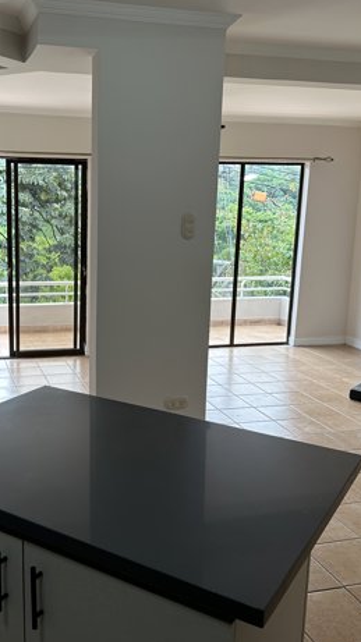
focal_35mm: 36
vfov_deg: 55.3
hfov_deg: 32.1
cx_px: 84
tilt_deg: -11.1
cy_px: 323
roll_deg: -0.8
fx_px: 613
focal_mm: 6.86
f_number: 1.78
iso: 64
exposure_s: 1/136
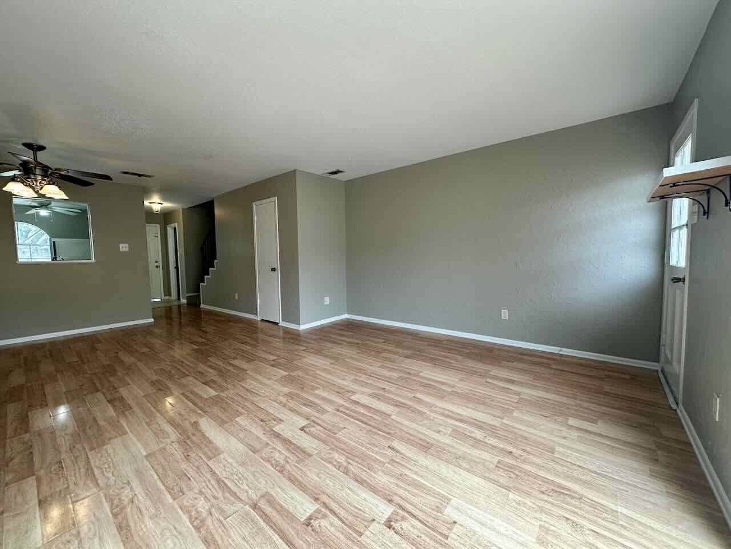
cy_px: 274
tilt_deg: -3.9
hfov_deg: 102.1
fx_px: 296
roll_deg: +0.2
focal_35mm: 14
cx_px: 366
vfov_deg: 85.7
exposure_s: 1/120
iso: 125
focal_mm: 2.22
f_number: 2.2
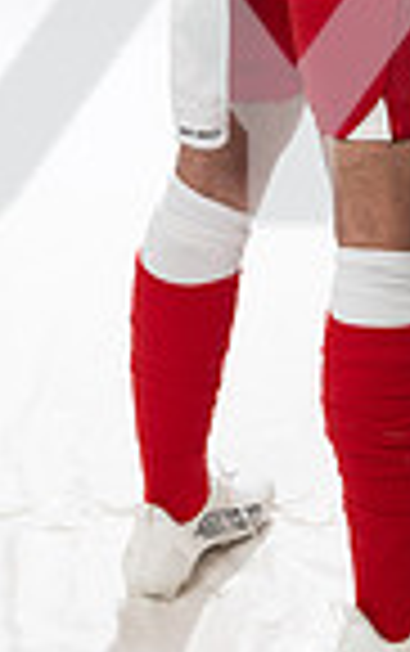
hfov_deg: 9.8
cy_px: -225
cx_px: 410
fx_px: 2371
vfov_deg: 14.9
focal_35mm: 133
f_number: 4
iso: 400
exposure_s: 1/250
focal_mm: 42
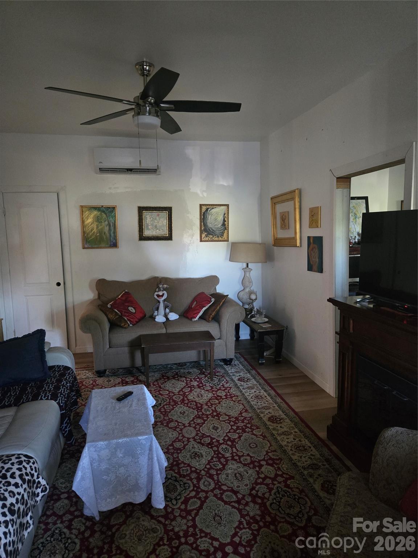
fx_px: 370
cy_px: 279
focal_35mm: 23
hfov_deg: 58.9
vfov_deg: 73.9
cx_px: 209
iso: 1600
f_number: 1.8
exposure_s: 1/60
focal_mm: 5.4
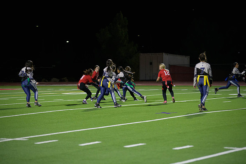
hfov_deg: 15.8
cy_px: 82
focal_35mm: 130
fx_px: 888
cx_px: 123
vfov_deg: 10.6
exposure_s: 1/640
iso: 2800
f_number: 2.8
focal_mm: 130
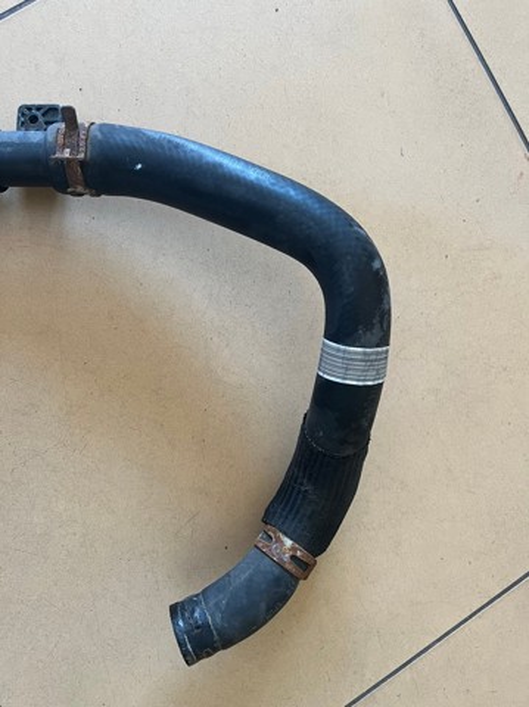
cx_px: 264
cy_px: 354
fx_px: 531
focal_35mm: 26
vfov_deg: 67.4
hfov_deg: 53.0
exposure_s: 1/50
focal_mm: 5.1
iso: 100
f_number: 1.6
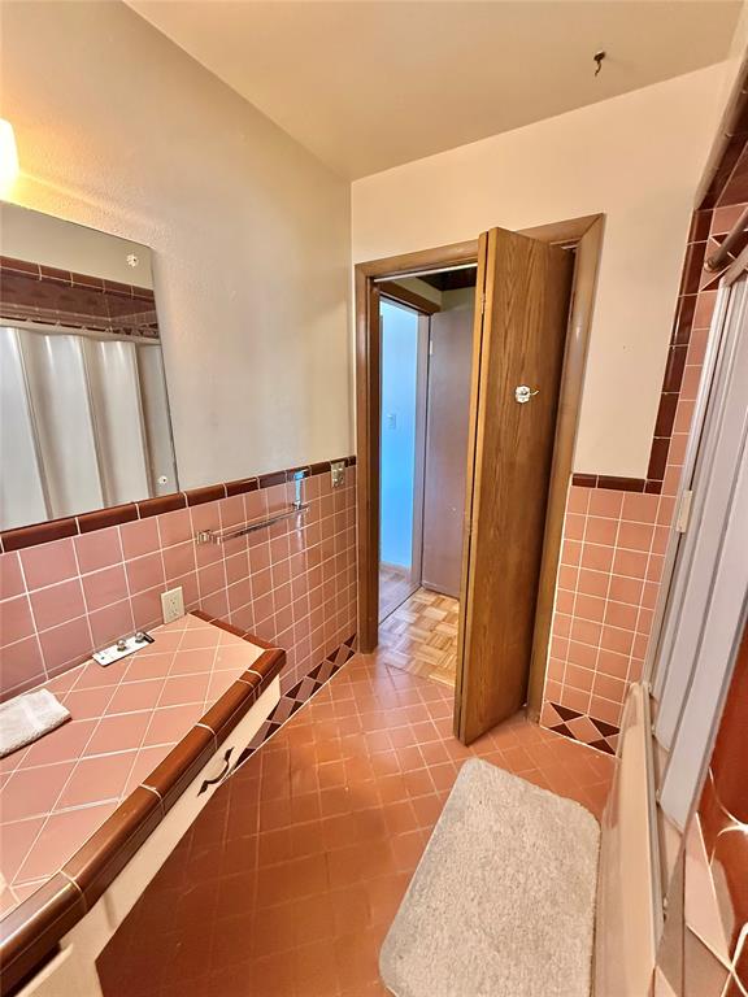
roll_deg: -0.6
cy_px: 498
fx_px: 403
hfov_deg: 85.7
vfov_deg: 102.1
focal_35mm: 14
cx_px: 374
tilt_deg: -12.9
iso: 1000
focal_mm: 2.22
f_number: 2.2
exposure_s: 1/60
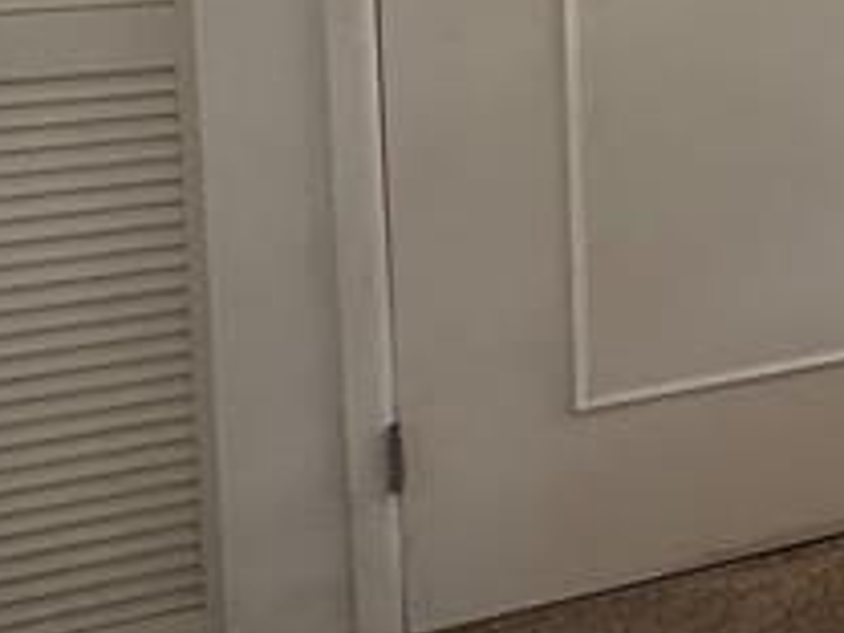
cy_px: -179
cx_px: 1700
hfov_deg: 18.3
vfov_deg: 19.7
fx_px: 1682
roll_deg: -1.6
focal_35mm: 69
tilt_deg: -4.3
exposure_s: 1/120
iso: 64
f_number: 2.2
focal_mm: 2.22
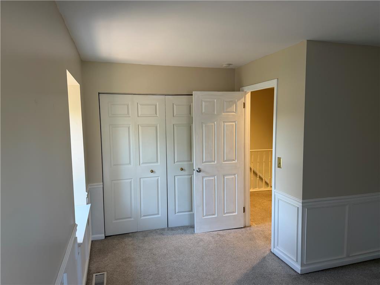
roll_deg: +0.2
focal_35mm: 24
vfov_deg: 56.8
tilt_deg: -4.7
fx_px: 263
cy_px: 142
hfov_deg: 71.6
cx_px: 190
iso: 125
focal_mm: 6.76
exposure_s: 1/60
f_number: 1.78
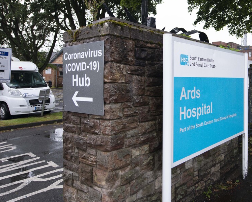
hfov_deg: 55.9
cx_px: 170
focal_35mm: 31
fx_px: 231
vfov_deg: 46.8
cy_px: 80
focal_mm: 18
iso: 360
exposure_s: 1/500
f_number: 2.8
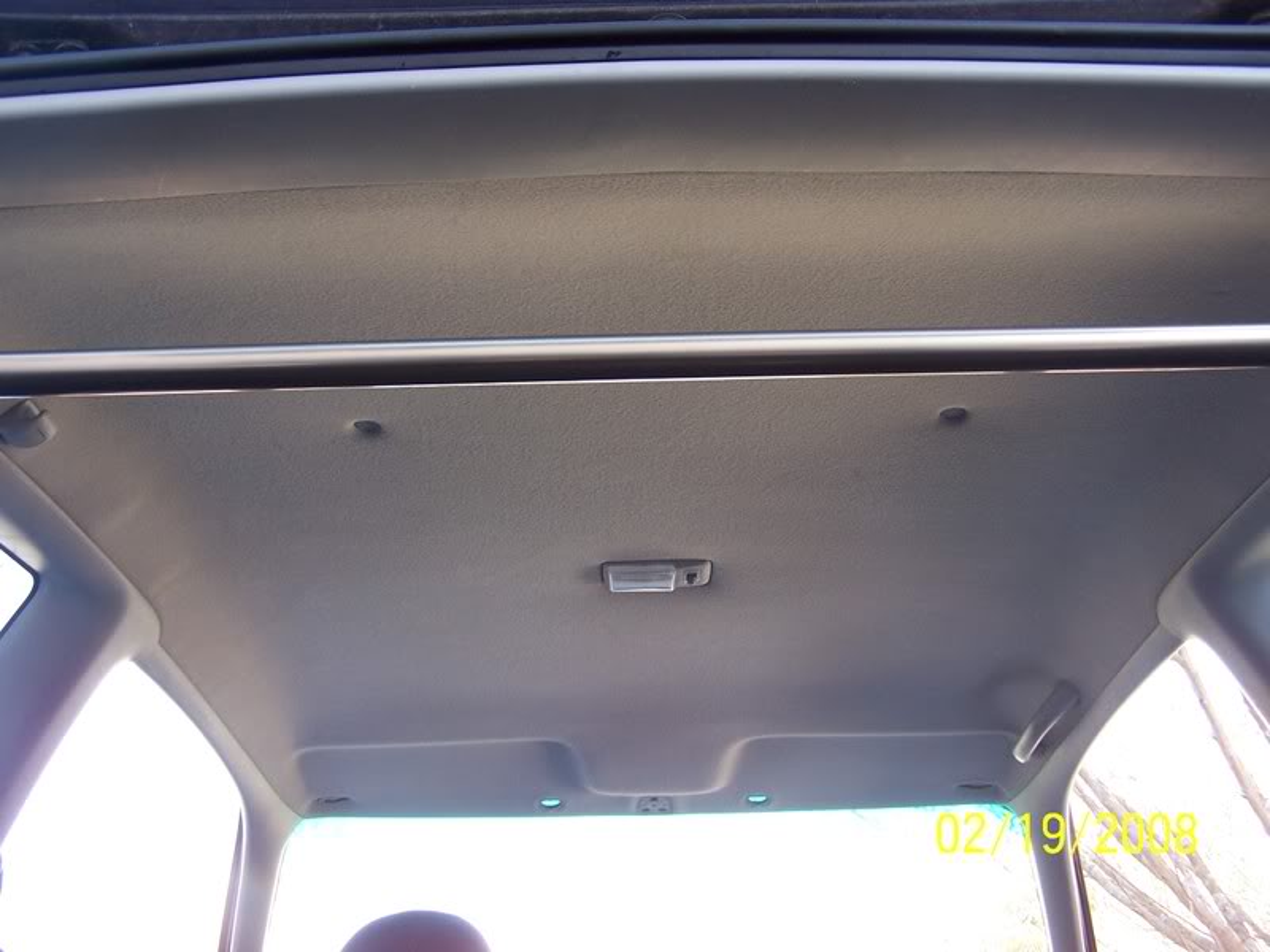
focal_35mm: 38
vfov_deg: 37.7
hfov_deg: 49.0
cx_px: 635
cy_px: 476
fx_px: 1394
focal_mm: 6.3
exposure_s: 1/45
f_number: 2.8
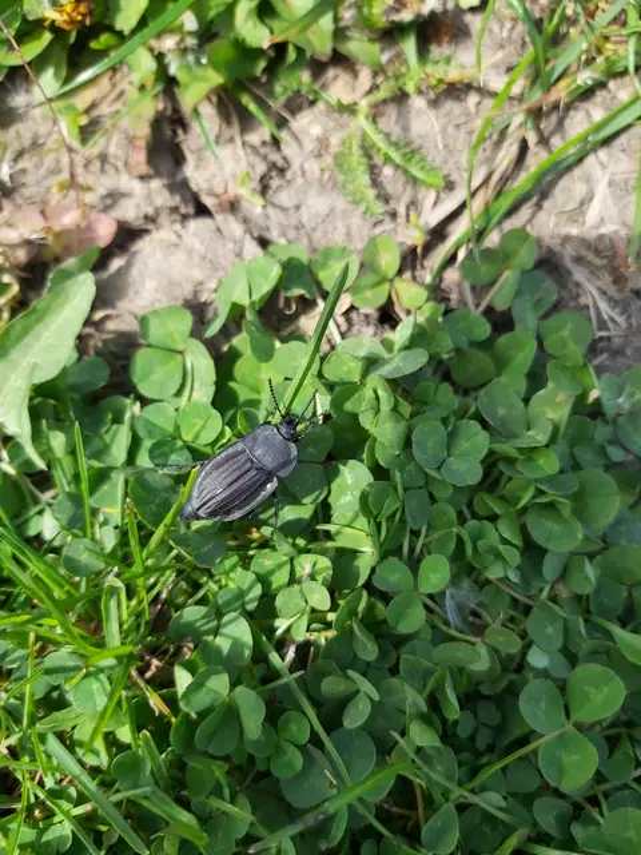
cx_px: 320
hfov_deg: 53.1
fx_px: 642
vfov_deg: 67.3
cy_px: 428
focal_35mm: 26
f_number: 1.7
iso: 64
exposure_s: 1/649
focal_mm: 3.92
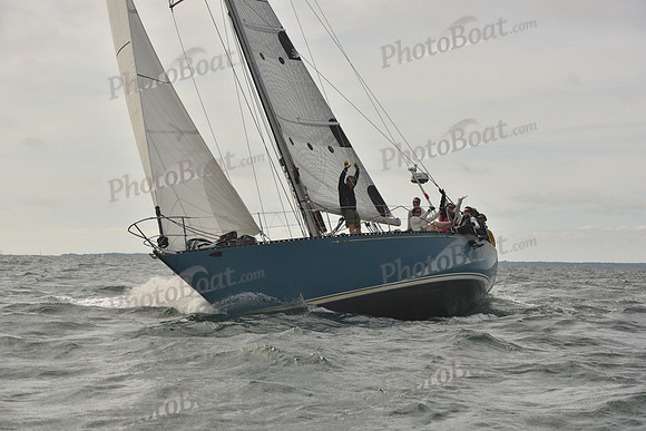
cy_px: 216
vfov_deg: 15.9
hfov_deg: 23.6
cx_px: 323
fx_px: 1544
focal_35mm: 86
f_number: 6.3
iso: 320
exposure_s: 1/1000
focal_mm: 86
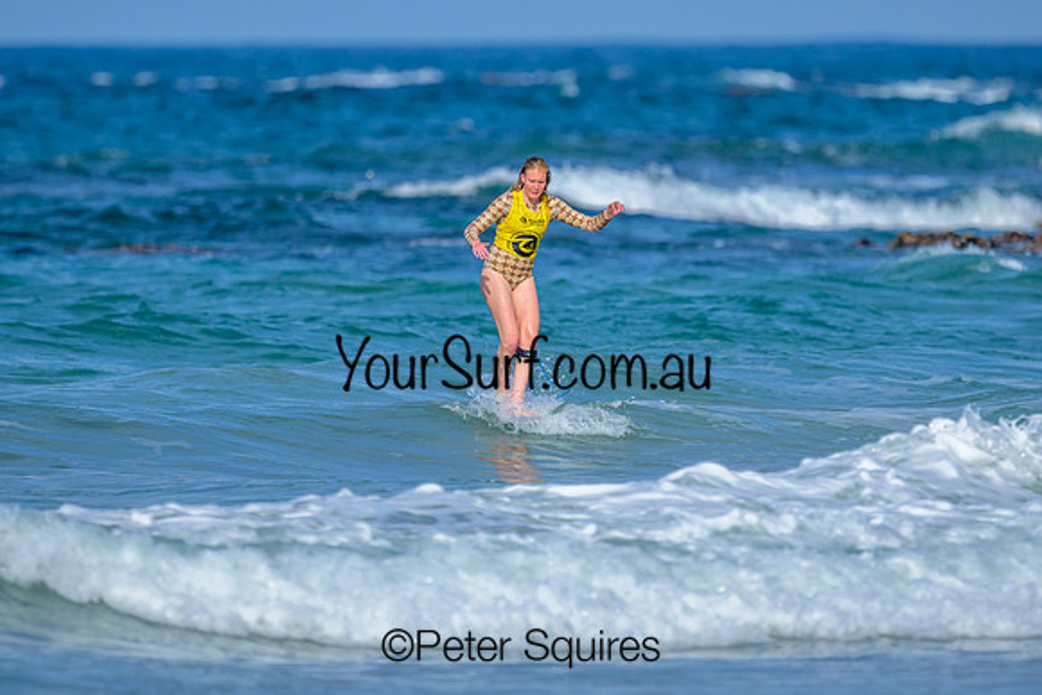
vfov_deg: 1.3
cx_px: 533
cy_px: 268
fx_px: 31844
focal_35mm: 1100
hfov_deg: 1.9
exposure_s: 1/2000
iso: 180
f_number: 6.3
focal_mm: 800
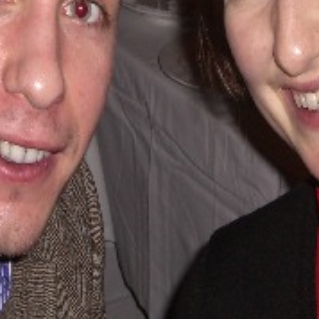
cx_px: 220
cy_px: 27
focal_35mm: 121
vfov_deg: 14.3
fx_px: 1262
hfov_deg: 14.4
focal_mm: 7.9
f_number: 2.8
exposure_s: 1/60
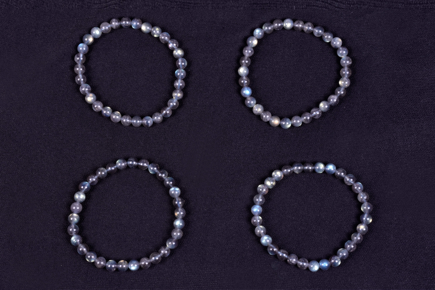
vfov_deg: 17.5
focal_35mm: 78
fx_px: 942
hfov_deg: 26.0
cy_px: 145
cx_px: 218
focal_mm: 52
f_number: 25
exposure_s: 1/100
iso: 320
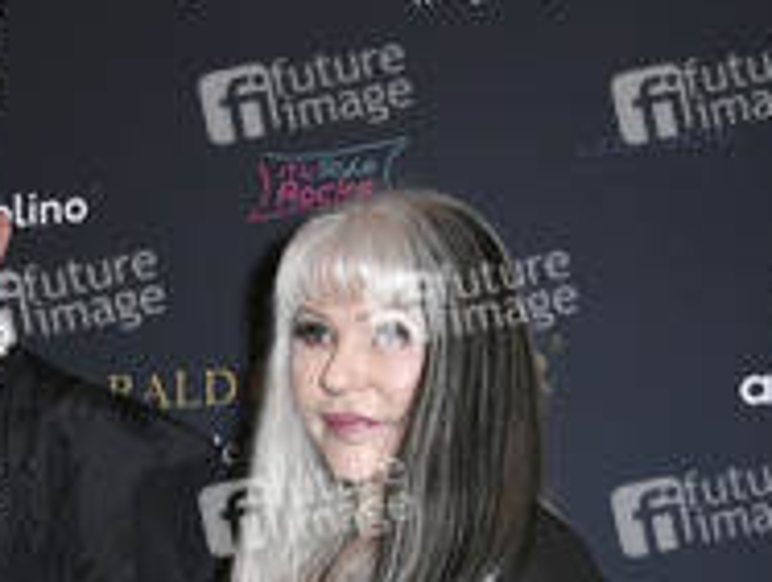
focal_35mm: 74
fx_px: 1654
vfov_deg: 19.3
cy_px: 611
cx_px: -52
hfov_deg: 24.7
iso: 640
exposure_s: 1/160
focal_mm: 32
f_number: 5.6
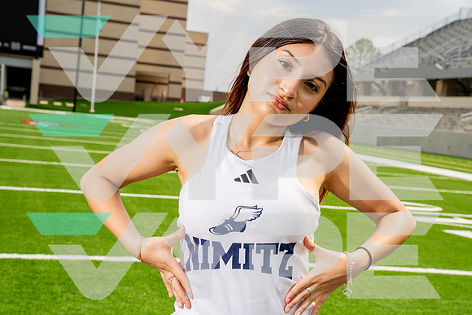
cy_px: 158
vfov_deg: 25.4
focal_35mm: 53
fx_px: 699
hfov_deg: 37.3
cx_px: 236
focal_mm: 50
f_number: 8
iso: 100
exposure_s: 1/250
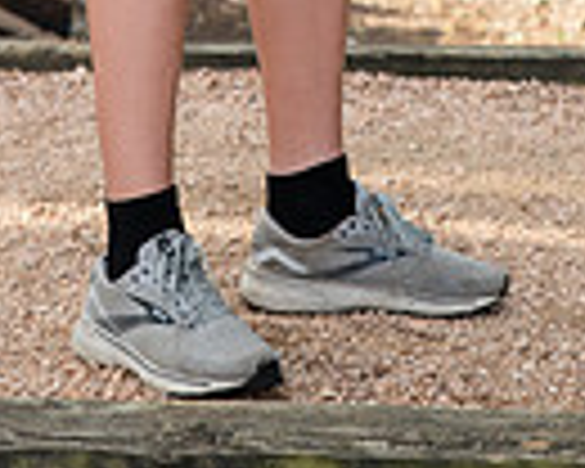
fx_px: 3082
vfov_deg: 8.2
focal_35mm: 178
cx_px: 333
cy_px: -508
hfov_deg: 10.8
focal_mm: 55
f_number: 4.5
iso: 400
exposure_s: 1/500
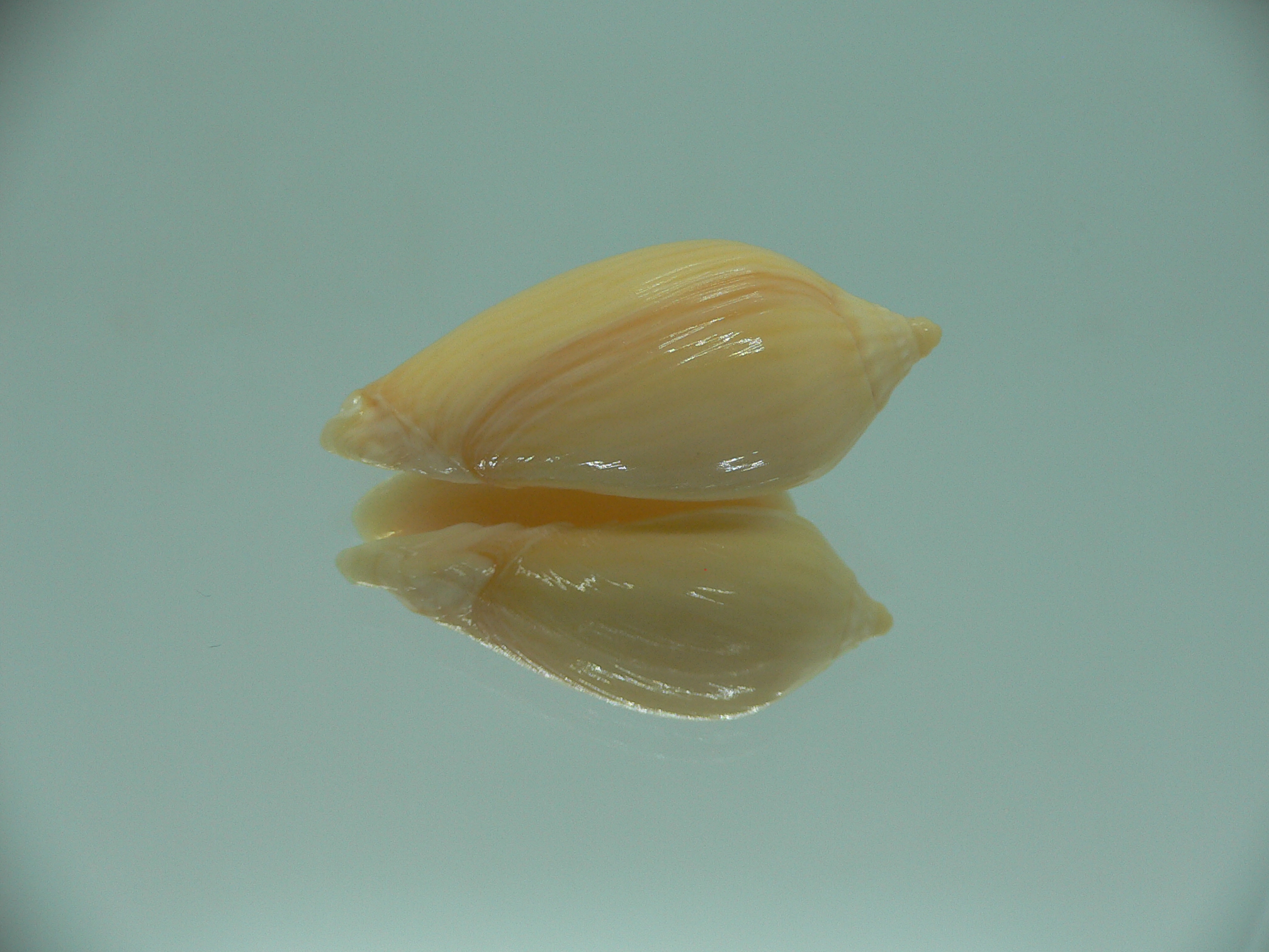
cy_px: 476
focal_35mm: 35
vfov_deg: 40.7
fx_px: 1283
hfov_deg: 52.6
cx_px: 634
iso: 80
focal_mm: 4.6
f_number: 2.8
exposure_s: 1/80
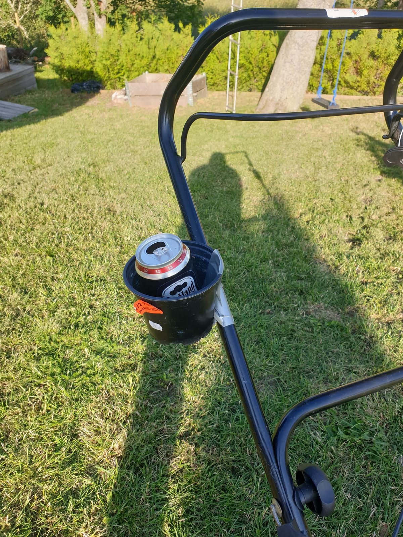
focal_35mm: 26
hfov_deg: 53.1
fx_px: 404
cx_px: 202
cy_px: 268
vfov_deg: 67.3
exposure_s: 1/354
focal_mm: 4.3
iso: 50
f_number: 2.4
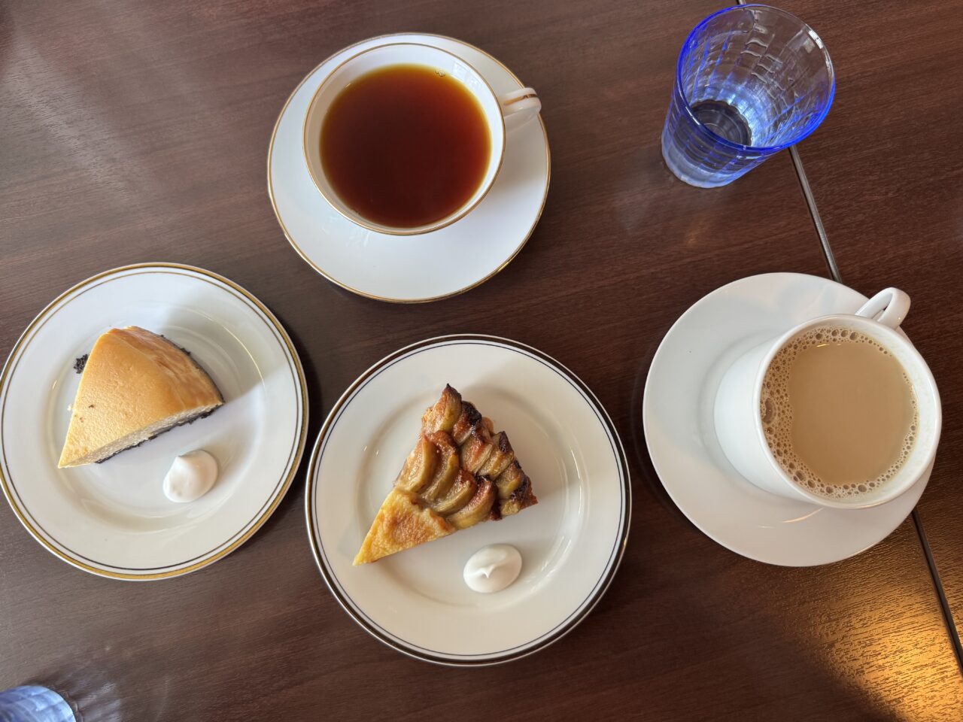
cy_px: 361
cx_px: 482
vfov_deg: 56.8
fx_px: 668
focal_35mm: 24
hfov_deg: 71.6
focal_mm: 6.76
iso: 200
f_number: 1.78
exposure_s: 1/65
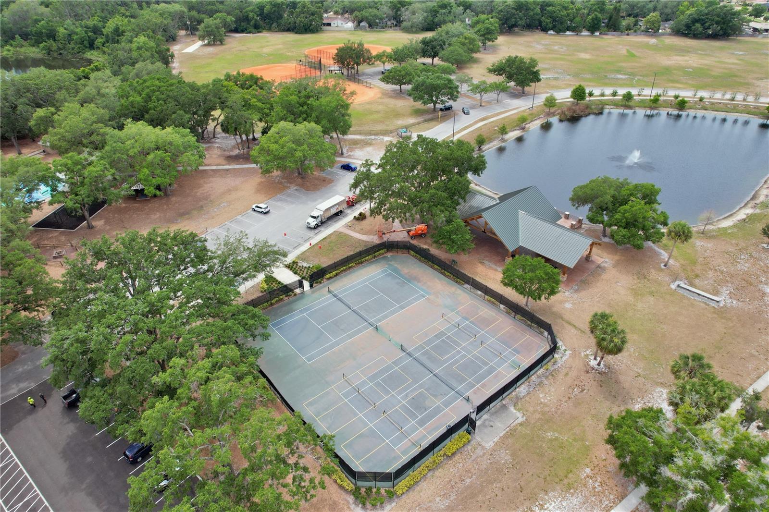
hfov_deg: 78.6
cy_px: 256
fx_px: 470
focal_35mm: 22
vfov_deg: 57.2
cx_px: 384
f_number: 2.8
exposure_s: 1/1600
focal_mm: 8.38
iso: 200
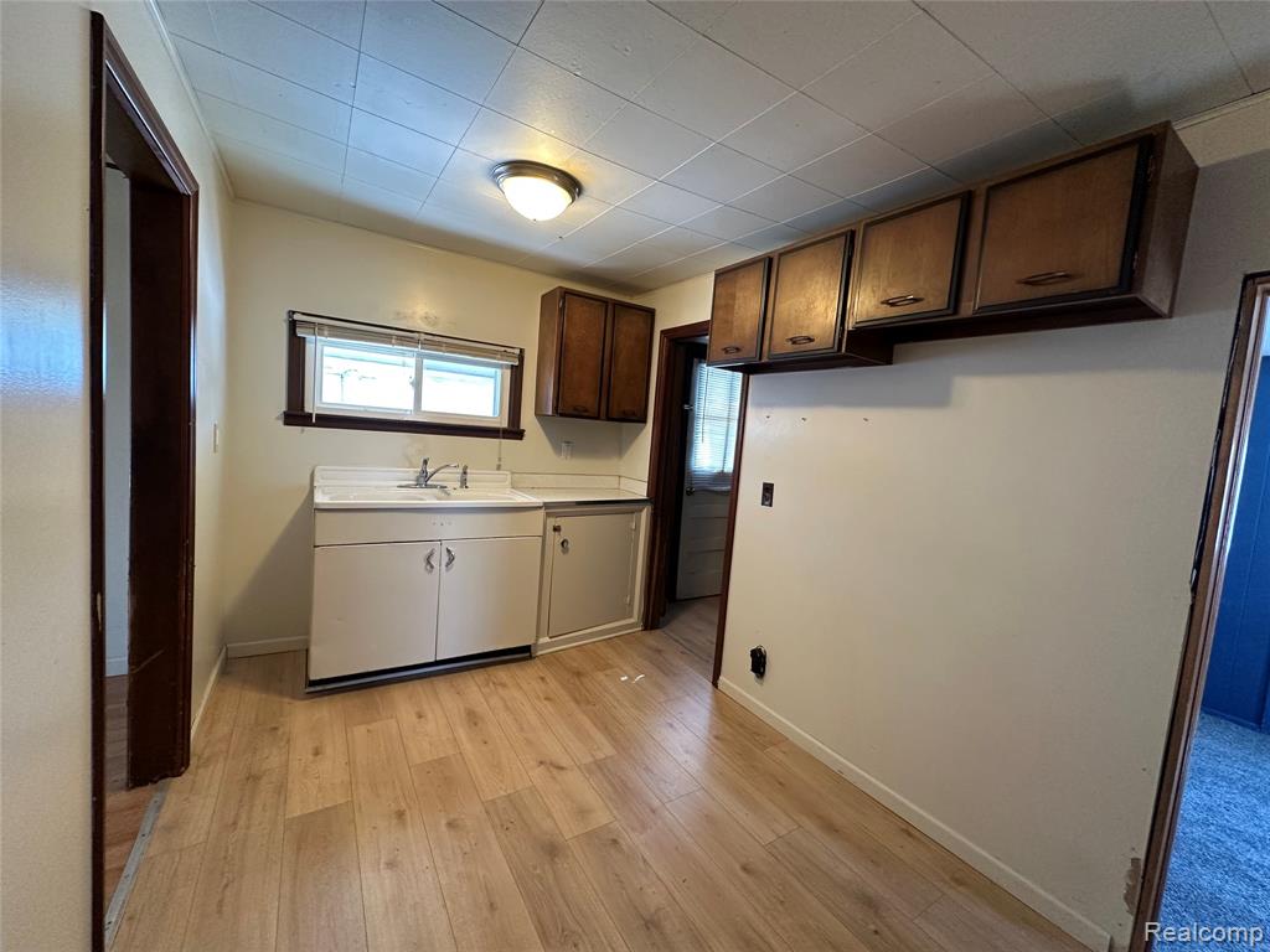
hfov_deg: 102.1
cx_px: 635
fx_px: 514
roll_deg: -4.4
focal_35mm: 14
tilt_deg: -4.8
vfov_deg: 85.7
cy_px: 476
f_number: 2.2
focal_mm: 2.22
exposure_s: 1/120
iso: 250
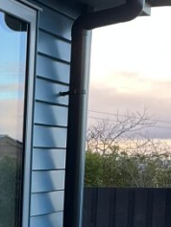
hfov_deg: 12.5
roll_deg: -0.5
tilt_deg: -5.2
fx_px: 724
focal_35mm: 110
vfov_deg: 17.4
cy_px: 232
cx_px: -116
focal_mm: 3
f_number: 1.8
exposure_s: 1/120
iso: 20
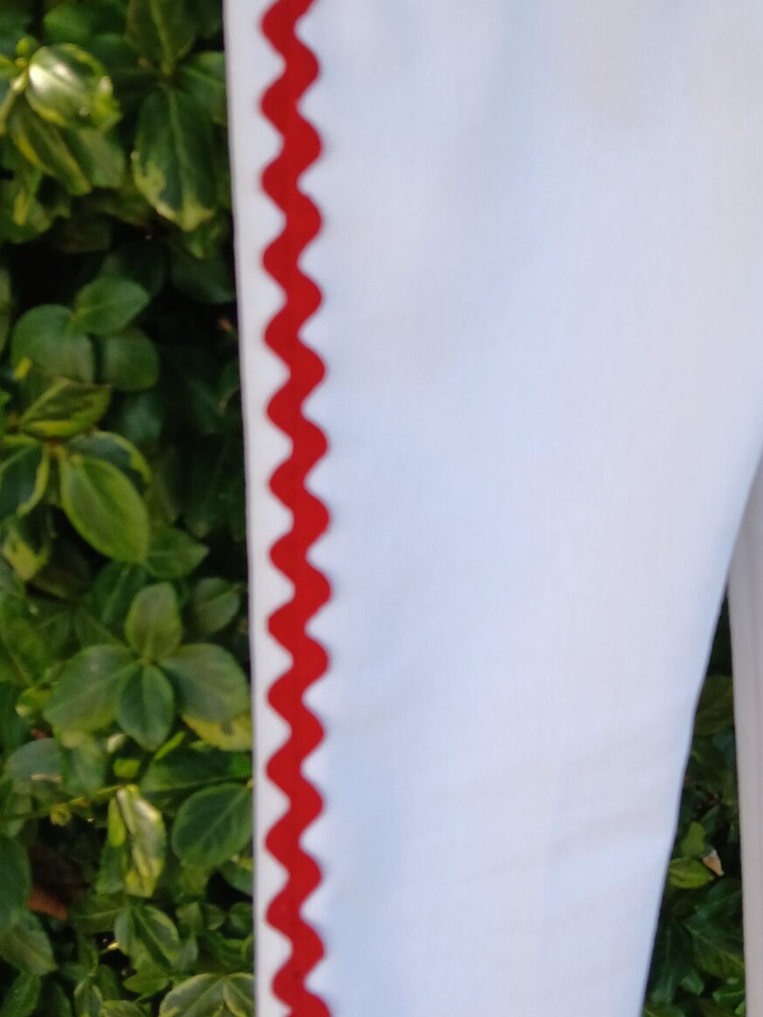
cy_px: 447
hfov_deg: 24.8
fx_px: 1675
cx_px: 698
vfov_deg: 33.7
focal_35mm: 57
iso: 32
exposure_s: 1/50
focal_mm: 3.98
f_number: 1.8
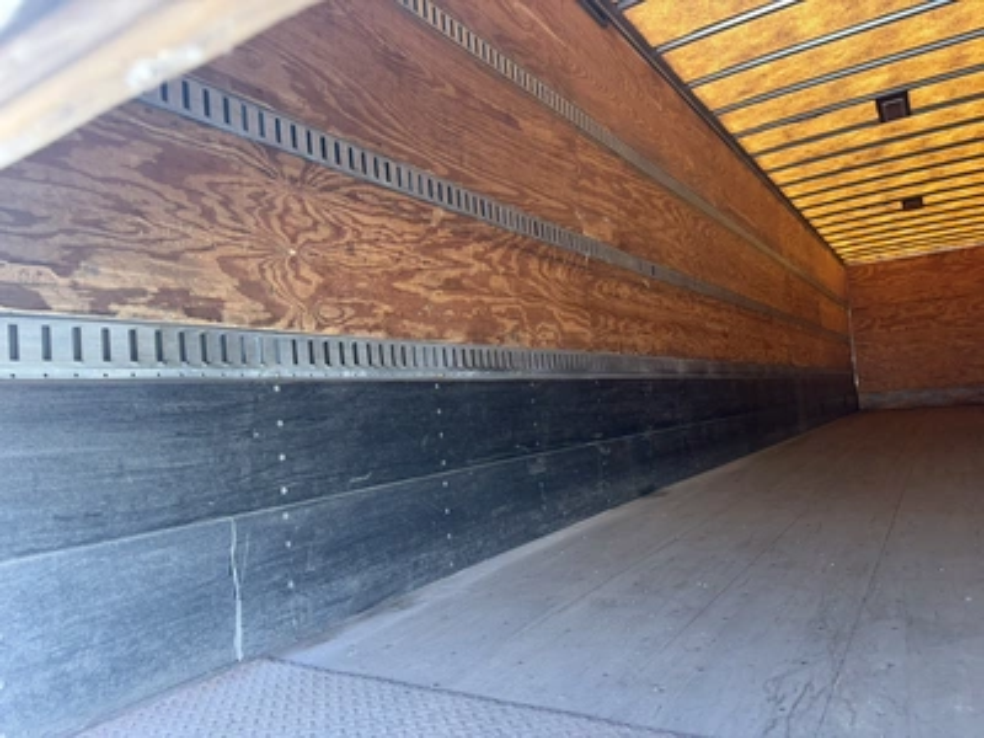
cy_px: 369
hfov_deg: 71.6
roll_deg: +5.3
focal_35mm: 24
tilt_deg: +3.3
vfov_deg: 56.8
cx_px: 492
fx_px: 682
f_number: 1.78
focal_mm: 6.76
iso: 200
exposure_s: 1/98
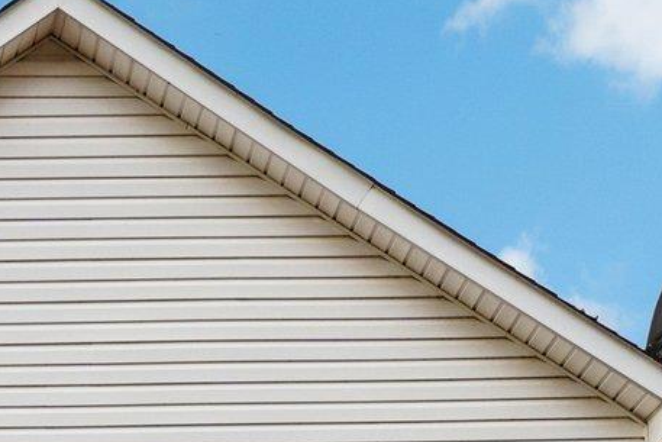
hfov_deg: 15.6
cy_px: 889
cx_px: -330
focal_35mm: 121
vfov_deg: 10.4
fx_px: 2226
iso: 100
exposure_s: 1/160
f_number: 8
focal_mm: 18
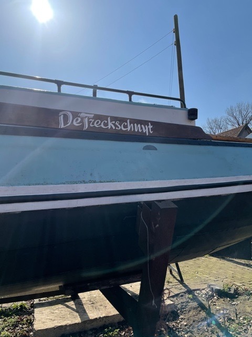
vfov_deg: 67.3
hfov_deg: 53.1
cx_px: 126
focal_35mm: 26
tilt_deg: +8.4
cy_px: 168
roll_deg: +1.4
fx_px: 252
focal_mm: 4.2
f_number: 1.6
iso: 32
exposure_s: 1/5814
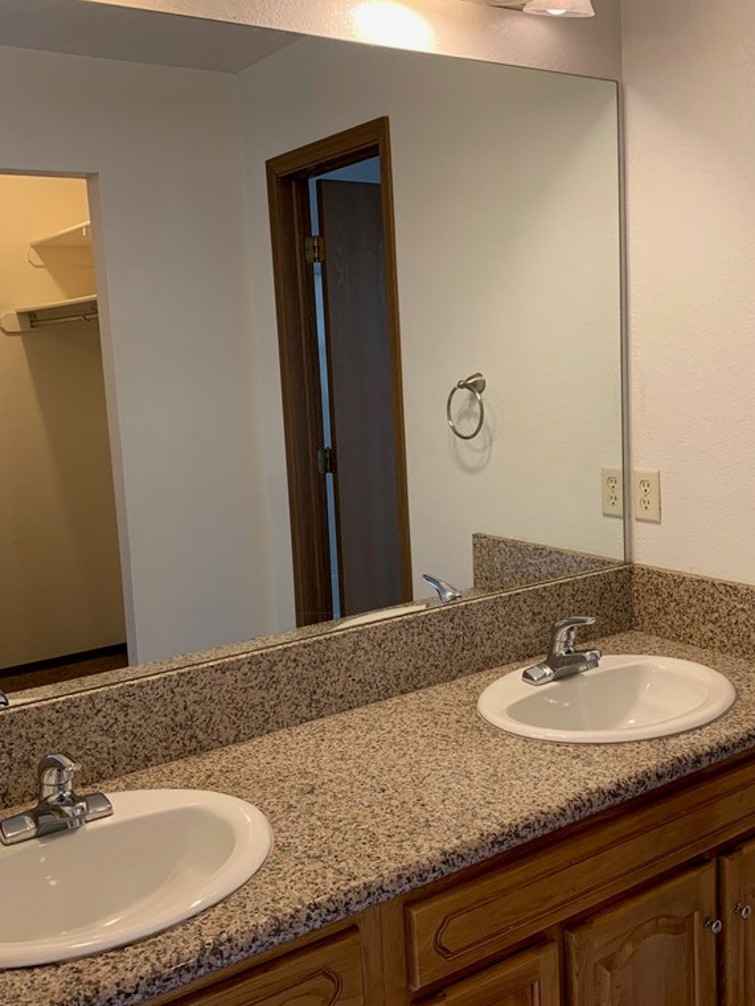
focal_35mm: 35
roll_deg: +2.6
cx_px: 432
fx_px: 1018
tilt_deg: -8.8
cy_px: 502
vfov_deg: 52.6
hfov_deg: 40.6
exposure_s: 1/60
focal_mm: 4.25
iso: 80
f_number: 1.8
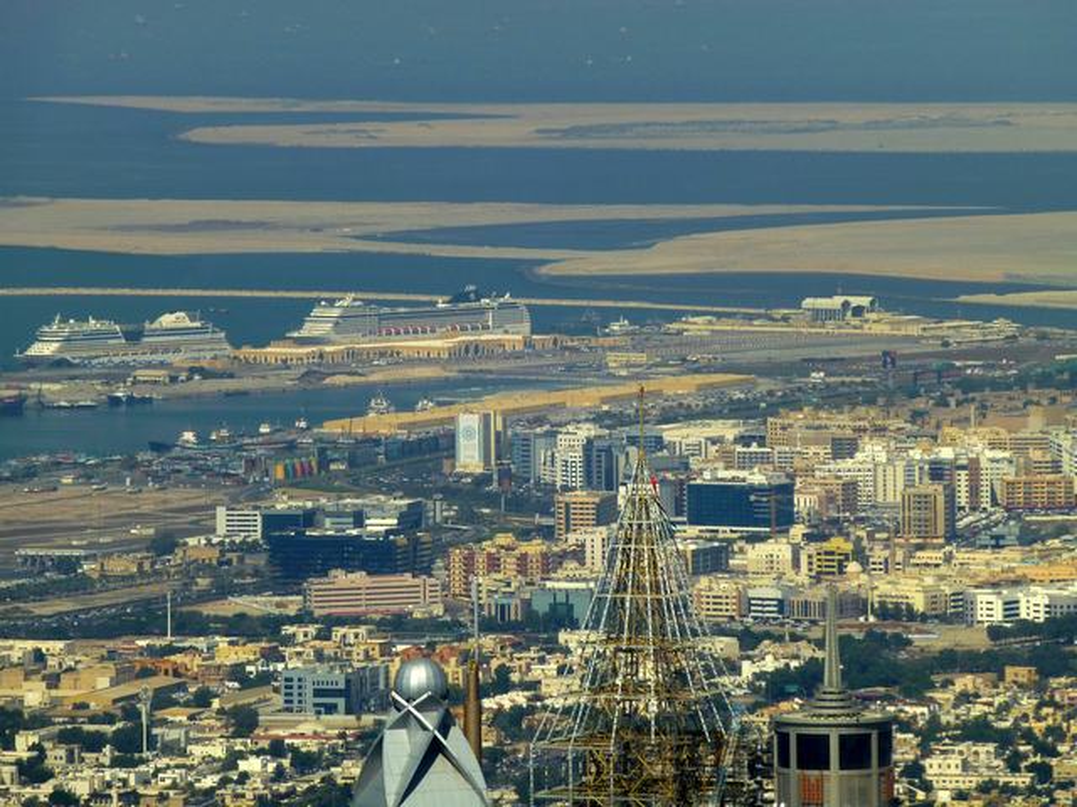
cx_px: 538
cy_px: 404
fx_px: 9707
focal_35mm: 312
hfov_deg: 6.4
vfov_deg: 4.8
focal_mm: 55.7
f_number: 5.9
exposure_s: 1/800
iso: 100
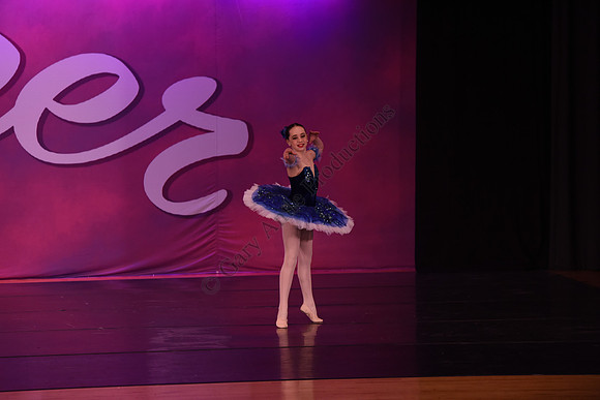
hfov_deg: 14.7
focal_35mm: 140
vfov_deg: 9.8
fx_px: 2334
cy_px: 200
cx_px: 300
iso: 2000
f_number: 5
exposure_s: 1/320
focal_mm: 140
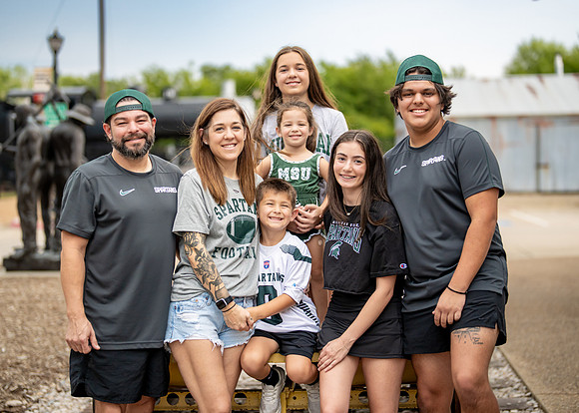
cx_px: 292
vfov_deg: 24.5
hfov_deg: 33.9
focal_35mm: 58
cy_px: 203
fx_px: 951
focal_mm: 50
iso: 400
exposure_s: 1/1000
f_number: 1.2
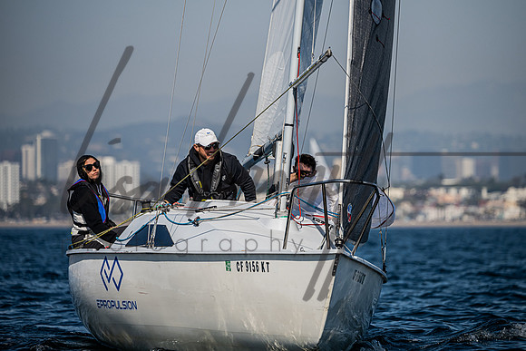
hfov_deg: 6.4
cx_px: 282
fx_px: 4680
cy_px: 154
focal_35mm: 320
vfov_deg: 4.3
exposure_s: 1/5000
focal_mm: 280
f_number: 5.3
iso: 400
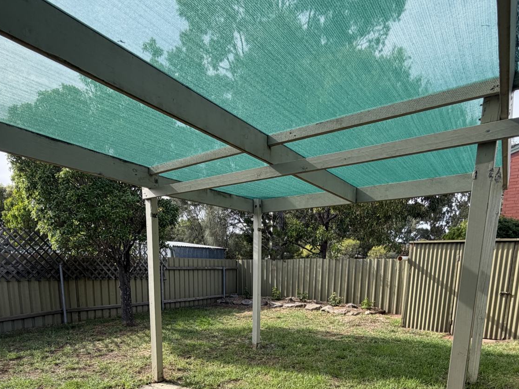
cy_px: 333
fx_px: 360
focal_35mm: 24
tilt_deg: -10.1
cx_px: 238
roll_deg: -0.2
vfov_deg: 51.7
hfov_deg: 71.5
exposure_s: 1/502
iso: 50
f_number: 2.2
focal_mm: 2.22
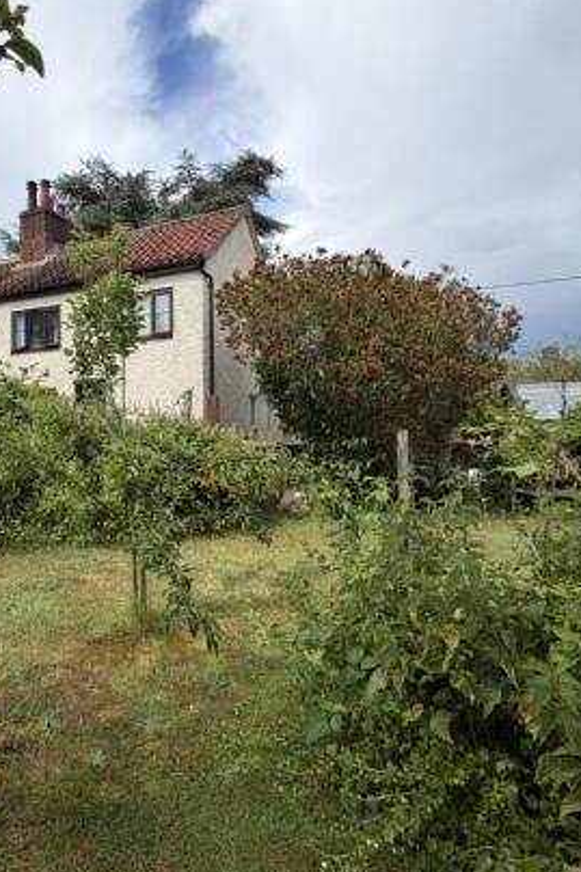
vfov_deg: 81.2
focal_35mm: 21
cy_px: 426
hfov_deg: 58.0
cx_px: 189
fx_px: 509
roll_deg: +0.6
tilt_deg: +1.3
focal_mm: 2.22
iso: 20
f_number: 2.2
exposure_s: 1/770
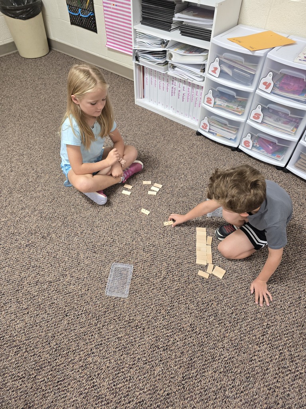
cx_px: 153
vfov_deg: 73.9
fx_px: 271
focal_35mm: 23
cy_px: 204
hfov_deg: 58.9
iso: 250
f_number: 1.7
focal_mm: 6.3
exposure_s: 1/60
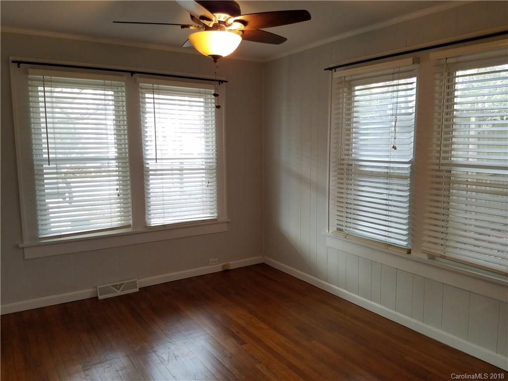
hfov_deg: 67.3
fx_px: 382
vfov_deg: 53.1
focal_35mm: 26
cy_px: 190
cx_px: 254
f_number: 1.7
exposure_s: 1/60
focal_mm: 4.2
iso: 100
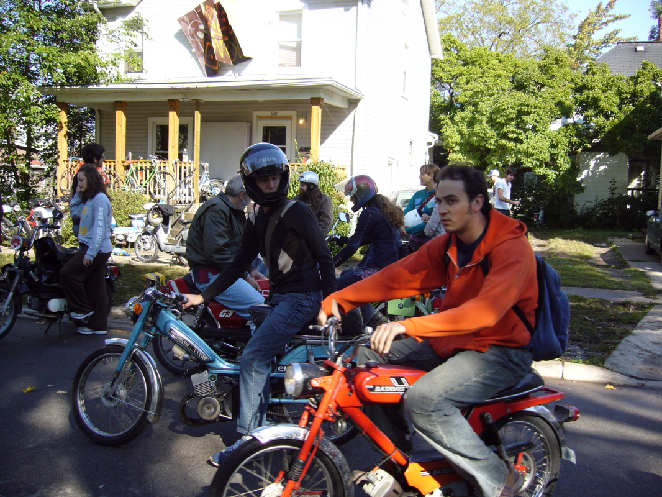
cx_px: 331
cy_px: 248
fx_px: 669
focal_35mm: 35
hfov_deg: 52.6
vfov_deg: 40.7
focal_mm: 5.8
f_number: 2.8
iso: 80
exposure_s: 1/320
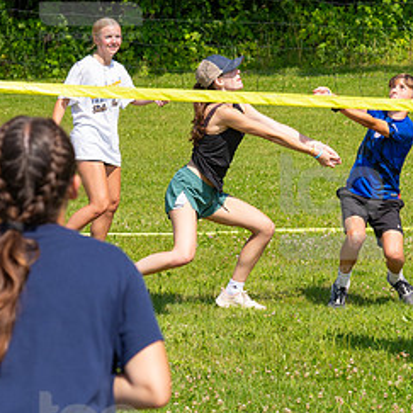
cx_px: 331
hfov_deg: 7.4
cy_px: 214
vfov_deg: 7.4
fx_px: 3199
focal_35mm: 237
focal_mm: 78
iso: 200
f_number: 5.6
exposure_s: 1/800
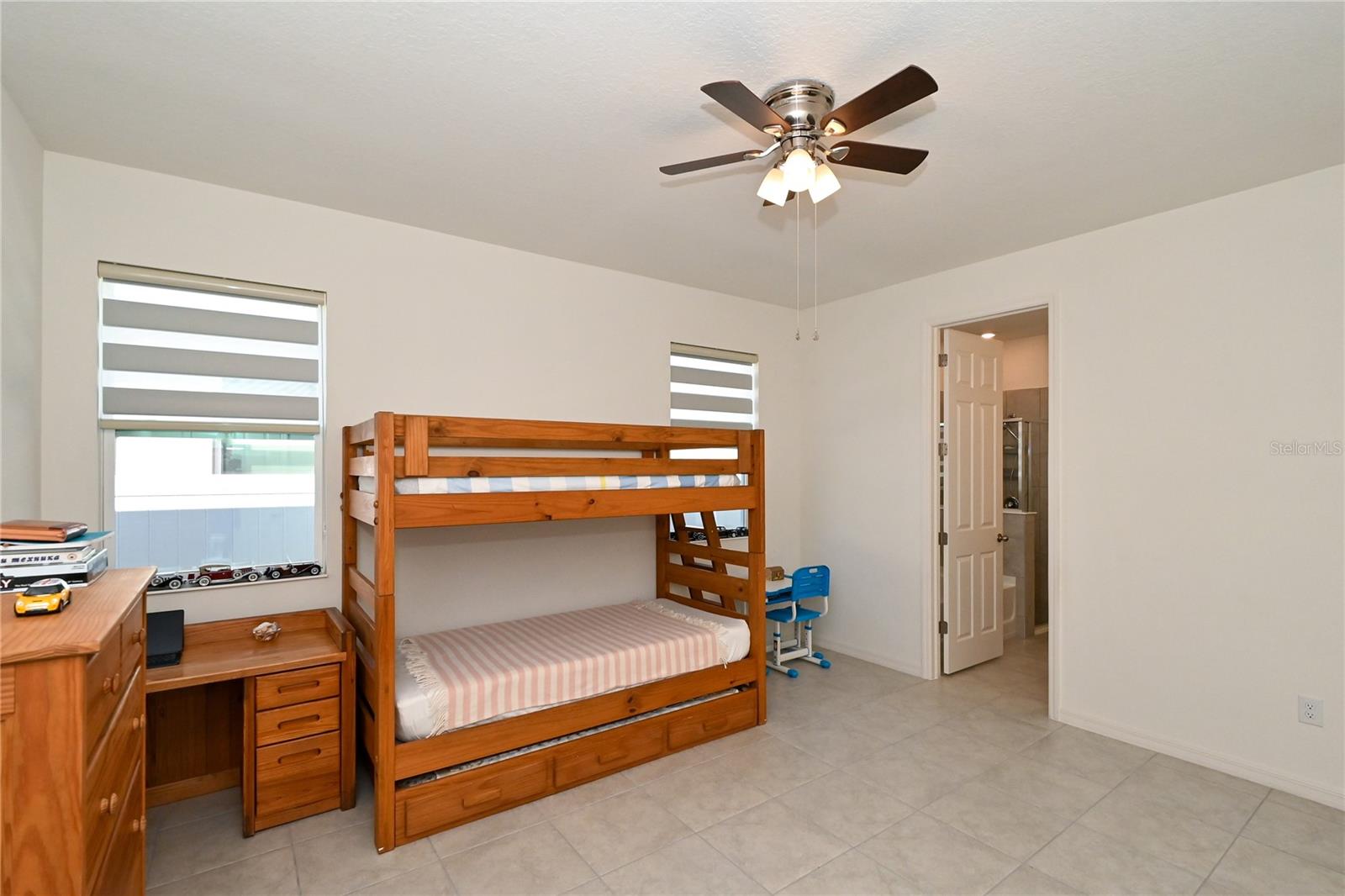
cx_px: 672
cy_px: 448
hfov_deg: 100.4
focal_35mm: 15
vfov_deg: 77.3
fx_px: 560
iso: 800
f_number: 8
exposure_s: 1/200
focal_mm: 10
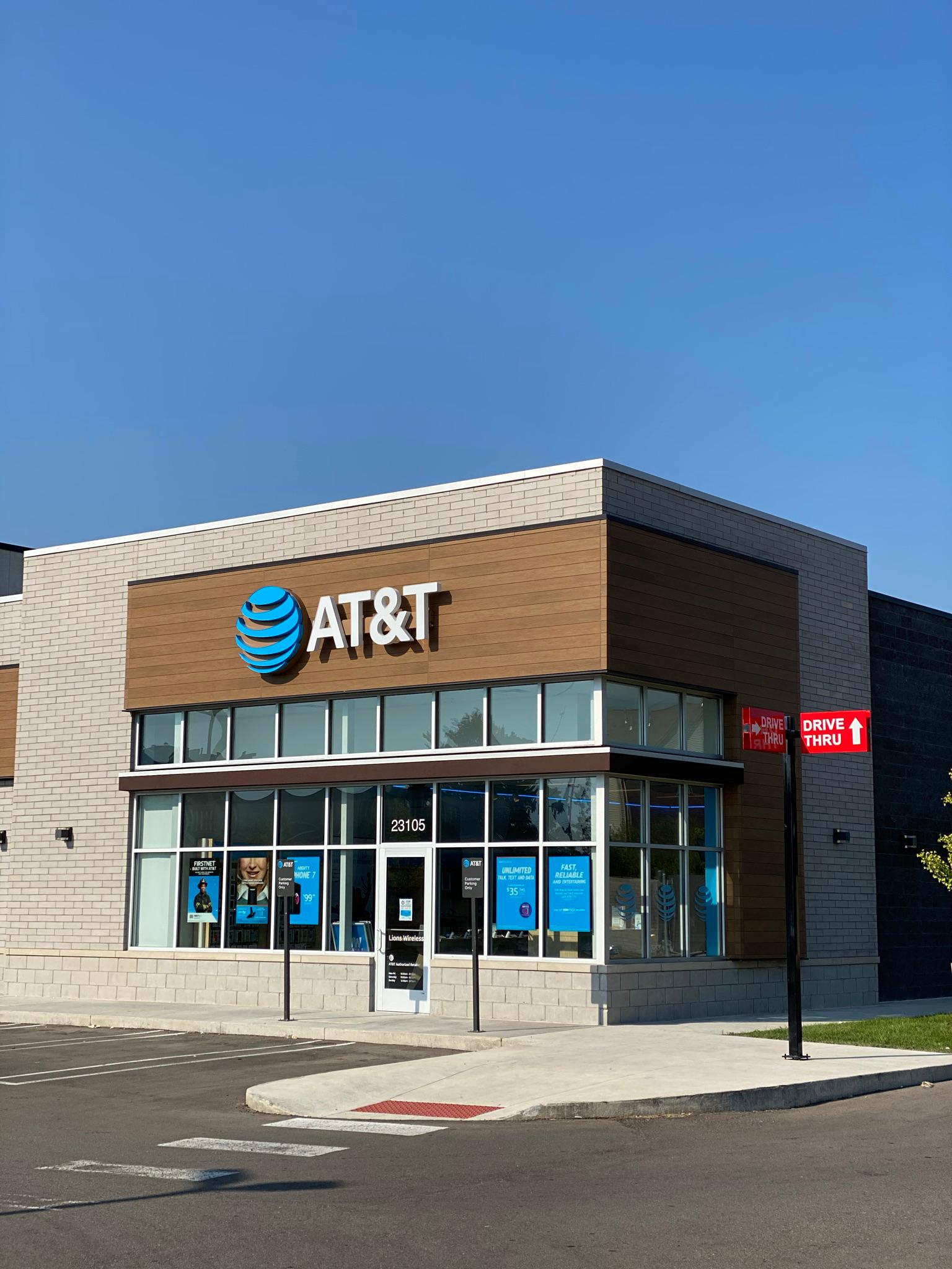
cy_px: 634
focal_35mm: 52
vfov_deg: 36.8
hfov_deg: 28.0
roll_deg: -0.2
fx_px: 1907
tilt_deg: +8.3
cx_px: 476
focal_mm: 6
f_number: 2
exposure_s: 1/2519
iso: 20
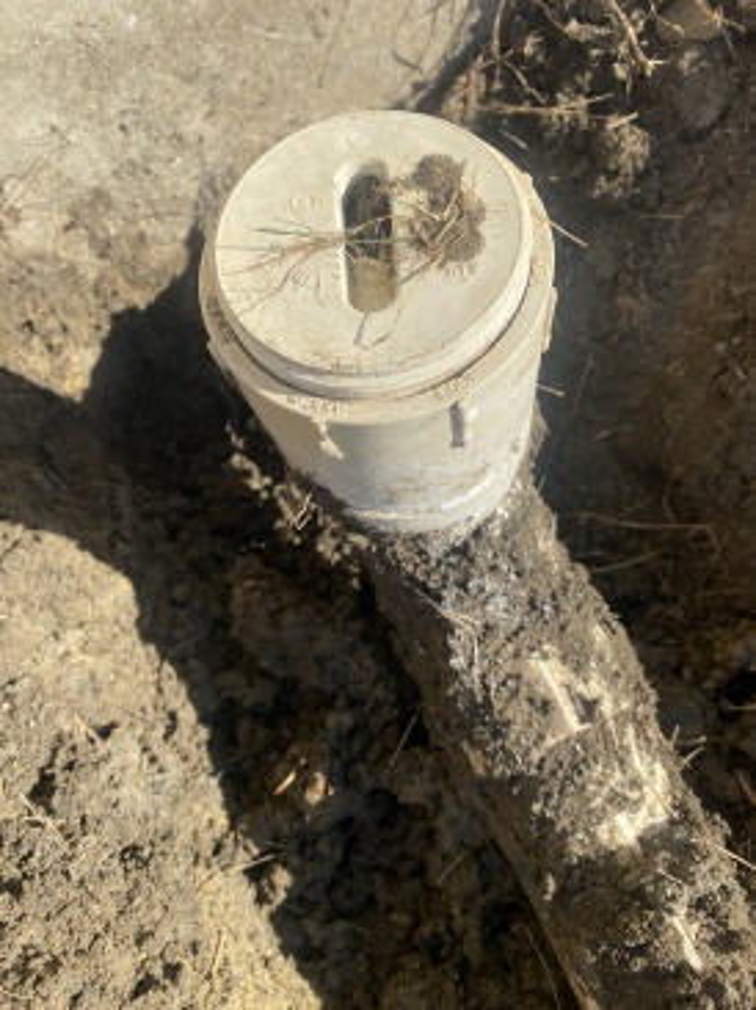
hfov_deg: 53.0
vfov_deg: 67.3
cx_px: 378
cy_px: 505
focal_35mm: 26
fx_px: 758
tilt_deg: -57.7
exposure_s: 1/2315
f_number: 1.8
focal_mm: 4.25
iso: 32
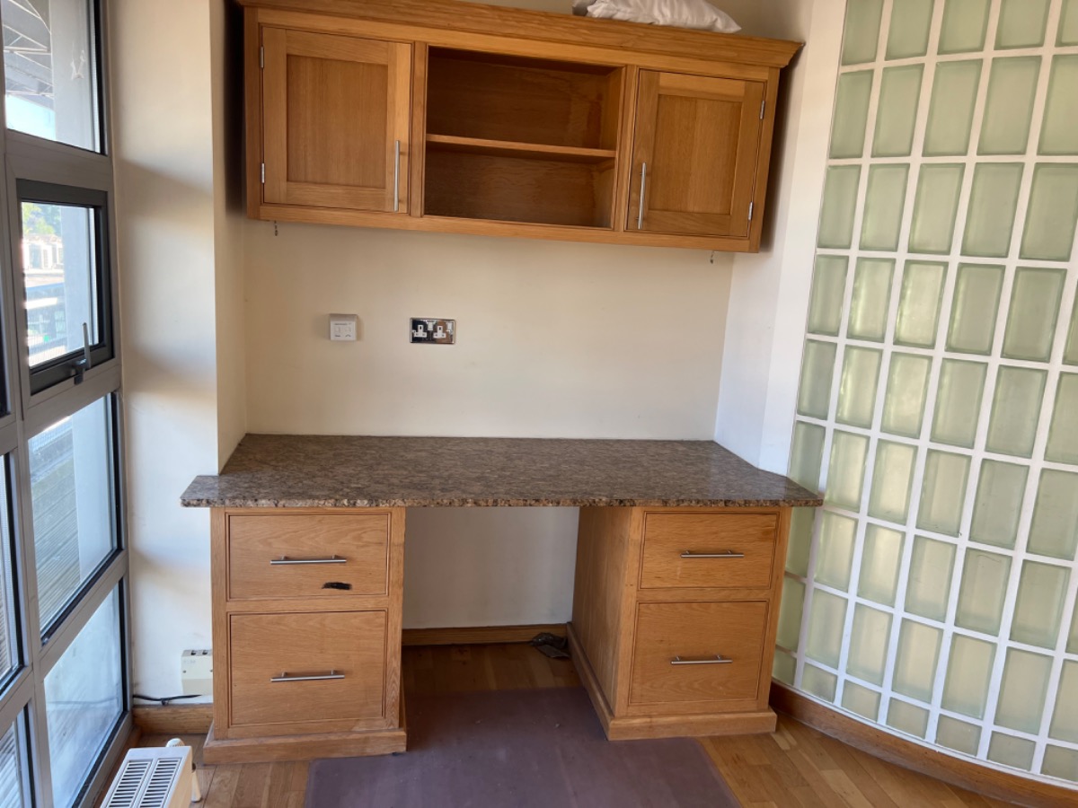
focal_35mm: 26
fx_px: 810
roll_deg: -2.8
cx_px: 539
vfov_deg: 53.1
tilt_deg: -11.7
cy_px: 404
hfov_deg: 67.3
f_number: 1.5
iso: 64
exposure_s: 1/153
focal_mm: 5.7
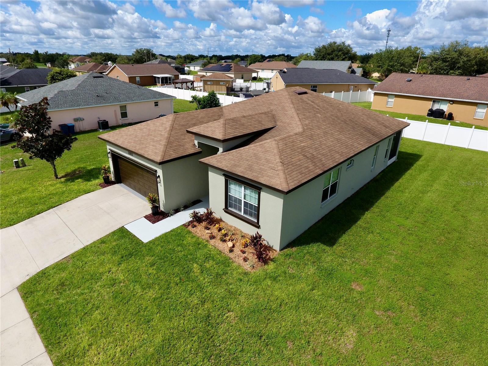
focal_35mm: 20
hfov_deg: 81.7
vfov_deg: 66.0
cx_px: 244
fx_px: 282
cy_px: 183
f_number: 2.8
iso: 100
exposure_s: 1/944
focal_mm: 3.61
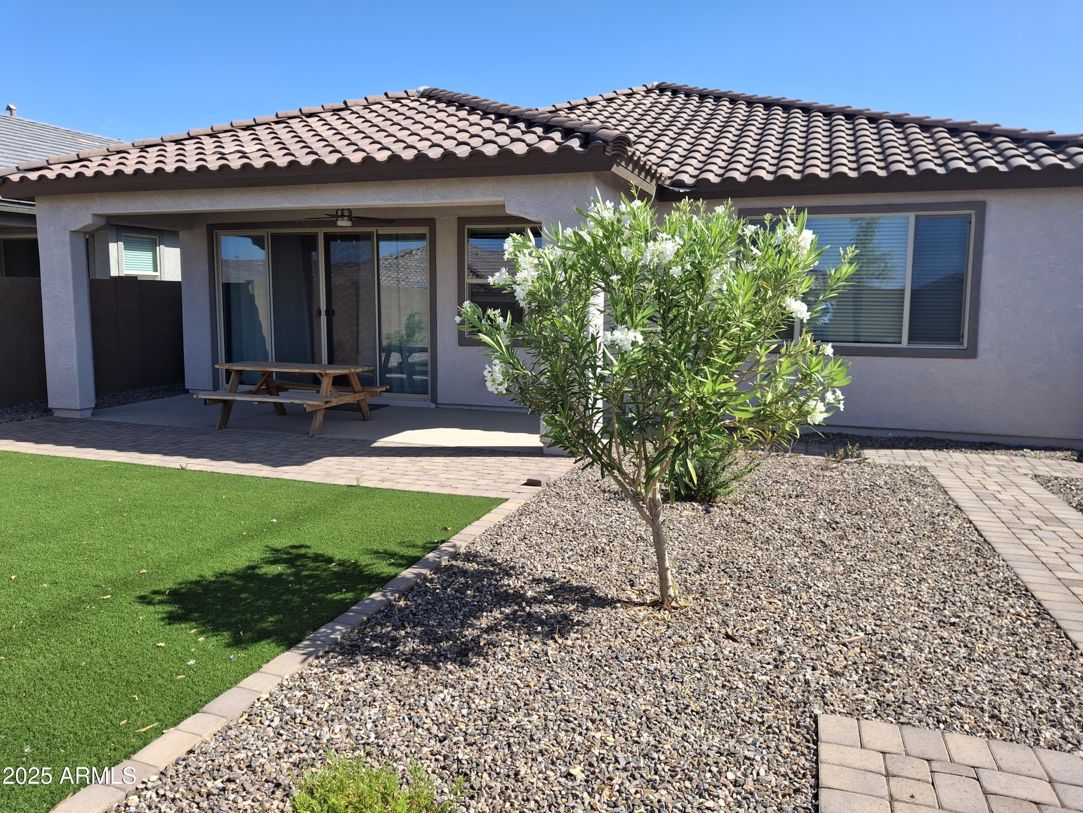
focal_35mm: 25
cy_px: 406
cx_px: 542
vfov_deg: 54.9
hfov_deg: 69.4
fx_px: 782
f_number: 1.8
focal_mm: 4.69
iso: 25
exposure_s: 1/770
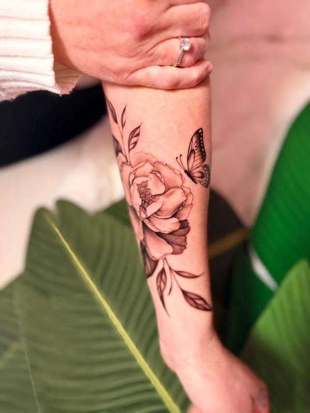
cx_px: 155
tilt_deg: -68.4
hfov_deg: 56.8
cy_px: 206
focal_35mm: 24
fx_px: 287
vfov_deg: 71.6
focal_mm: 6.76
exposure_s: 1/60
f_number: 1.78
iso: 250
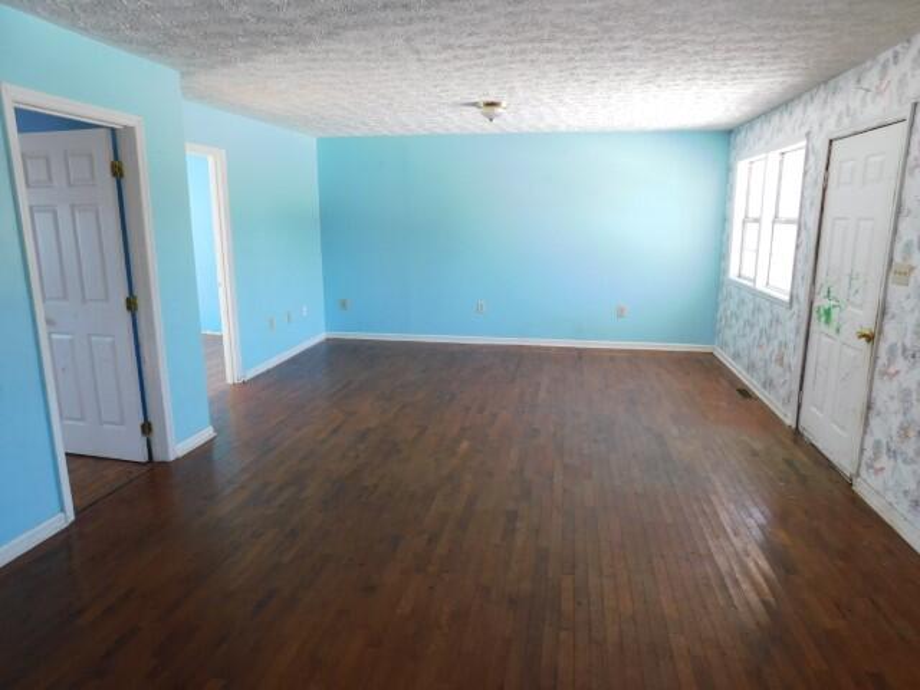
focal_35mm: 23
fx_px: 611
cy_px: 345
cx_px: 460
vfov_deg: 58.9
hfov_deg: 73.9
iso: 125
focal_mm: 4
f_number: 3
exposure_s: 1/30
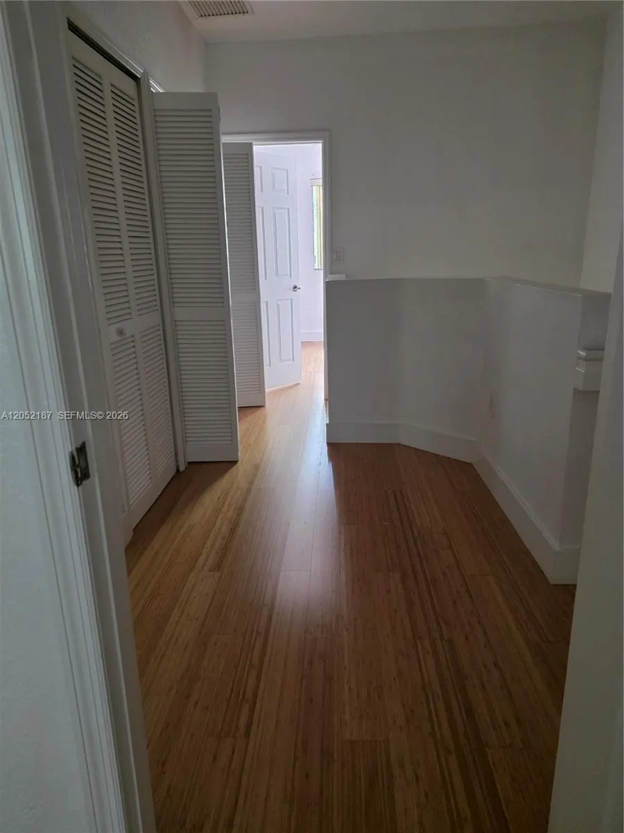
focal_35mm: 23
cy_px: 416
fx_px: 553
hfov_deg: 58.9
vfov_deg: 73.9
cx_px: 312
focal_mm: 6.25
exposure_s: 1/120
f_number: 1.7
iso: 1000
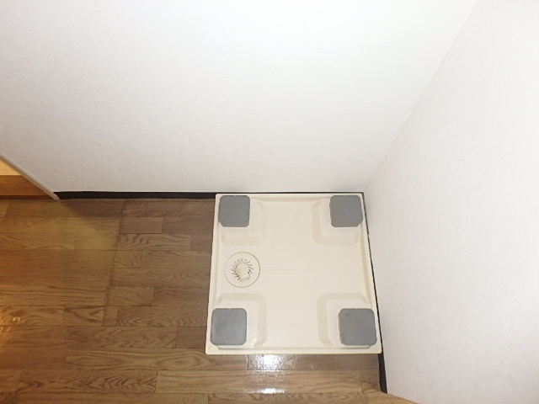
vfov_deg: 63.4
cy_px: 202
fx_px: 327
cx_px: 270
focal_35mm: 21
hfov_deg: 79.0
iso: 400
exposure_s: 1/30
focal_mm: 3.7
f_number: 3.5
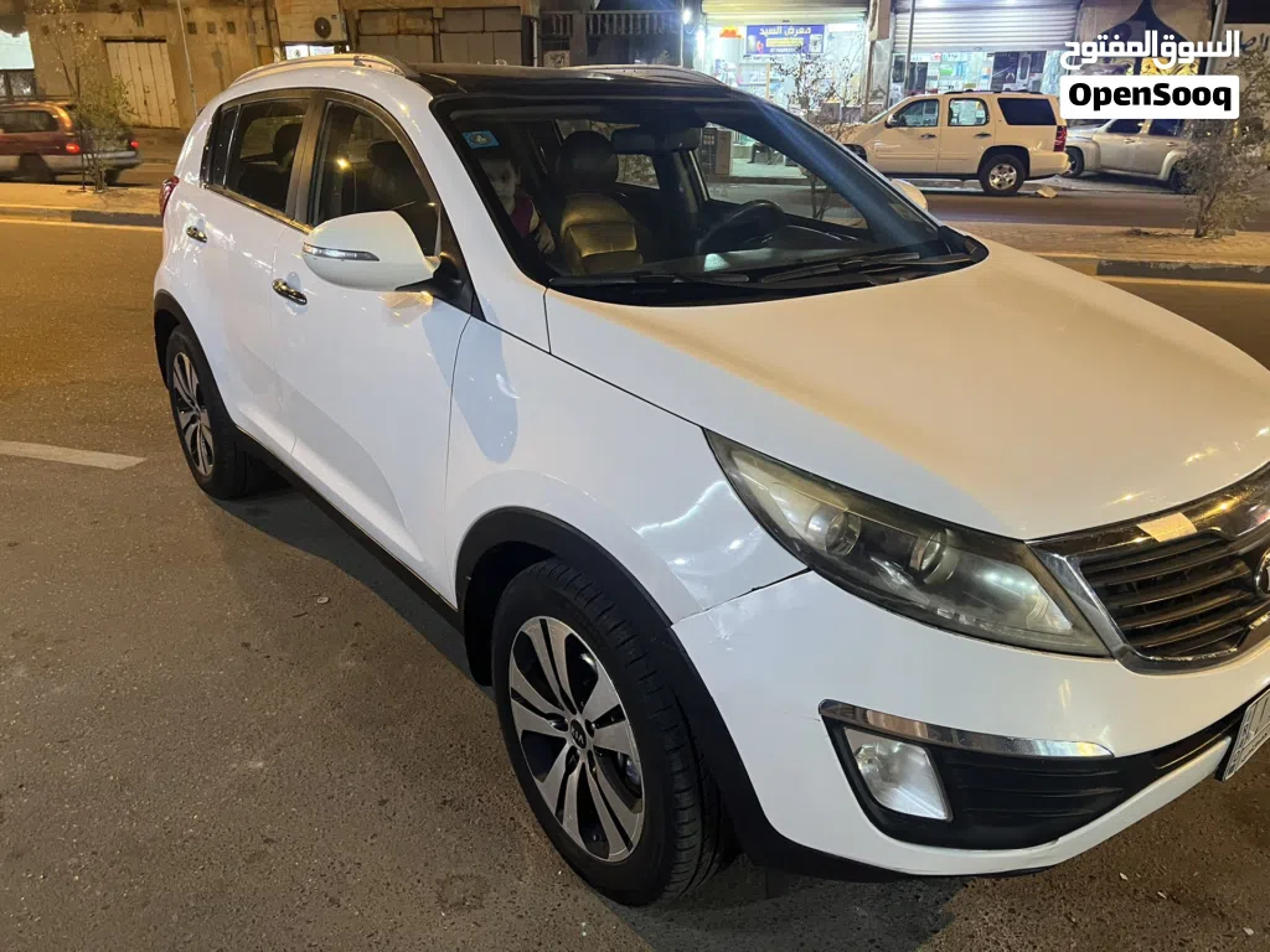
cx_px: 635
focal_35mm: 26
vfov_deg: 53.1
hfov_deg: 67.3
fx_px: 954
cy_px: 476
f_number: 1.5
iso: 320
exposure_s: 1/50
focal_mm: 5.7
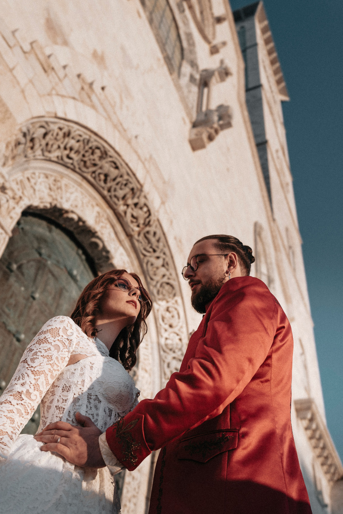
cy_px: 257
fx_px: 500
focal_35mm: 35
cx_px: 172
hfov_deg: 37.9
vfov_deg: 54.4
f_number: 4
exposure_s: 1/160
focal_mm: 35
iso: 50
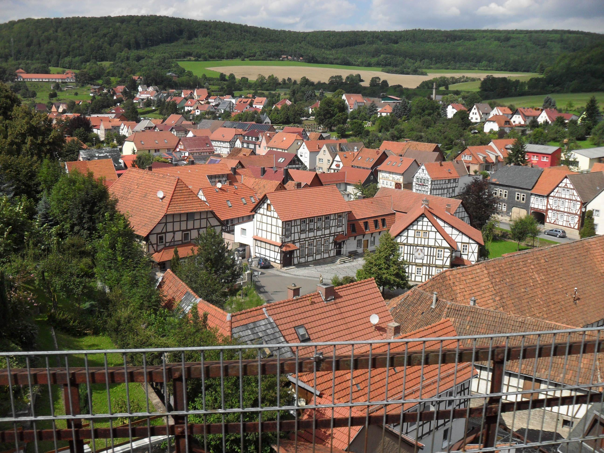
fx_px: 611
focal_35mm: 35
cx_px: 302
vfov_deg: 40.7
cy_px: 226
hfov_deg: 52.6
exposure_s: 1/180
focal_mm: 6.2
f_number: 8.9
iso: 100
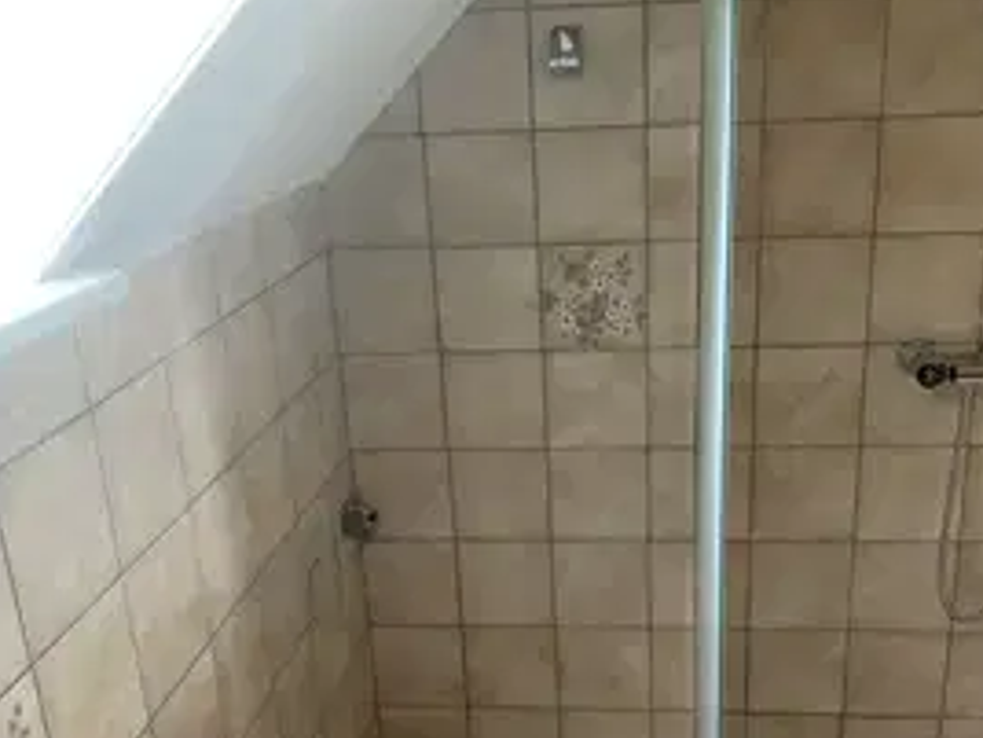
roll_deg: +2.7
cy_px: 470
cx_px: 548
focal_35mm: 39
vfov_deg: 36.6
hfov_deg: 47.8
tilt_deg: -21.2
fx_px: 1107
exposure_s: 1/60
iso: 250
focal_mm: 3.99
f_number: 1.8
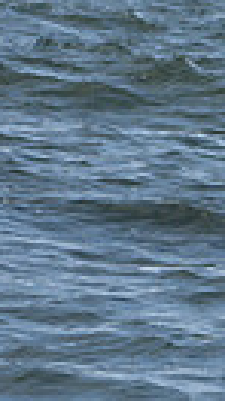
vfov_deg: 2.9
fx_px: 7858
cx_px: 867
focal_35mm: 739
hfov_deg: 1.6
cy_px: 41
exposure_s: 1/1000
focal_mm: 160
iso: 320
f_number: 10
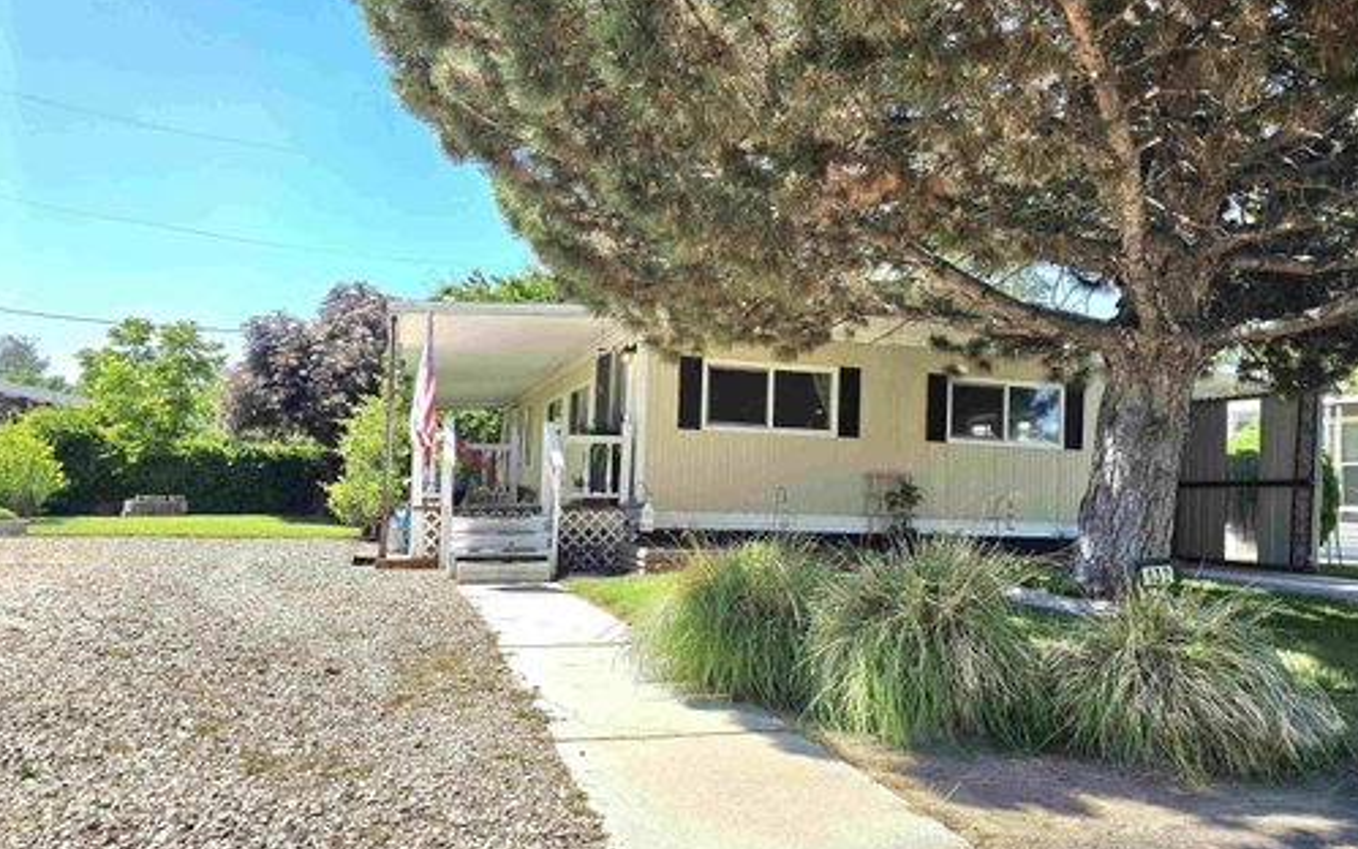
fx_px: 925
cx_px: 675
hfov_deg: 72.5
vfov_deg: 49.3
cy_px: 441
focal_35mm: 25
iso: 12
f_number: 1.7
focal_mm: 6.3
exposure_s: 1/455
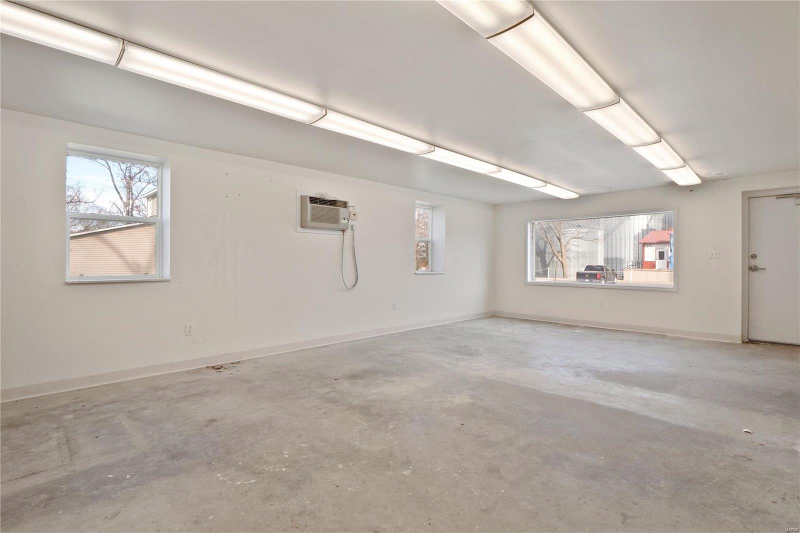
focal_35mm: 16
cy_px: 266
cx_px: 400
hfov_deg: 96.7
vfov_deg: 73.7
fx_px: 355
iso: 400
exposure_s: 1/13
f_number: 9
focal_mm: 8
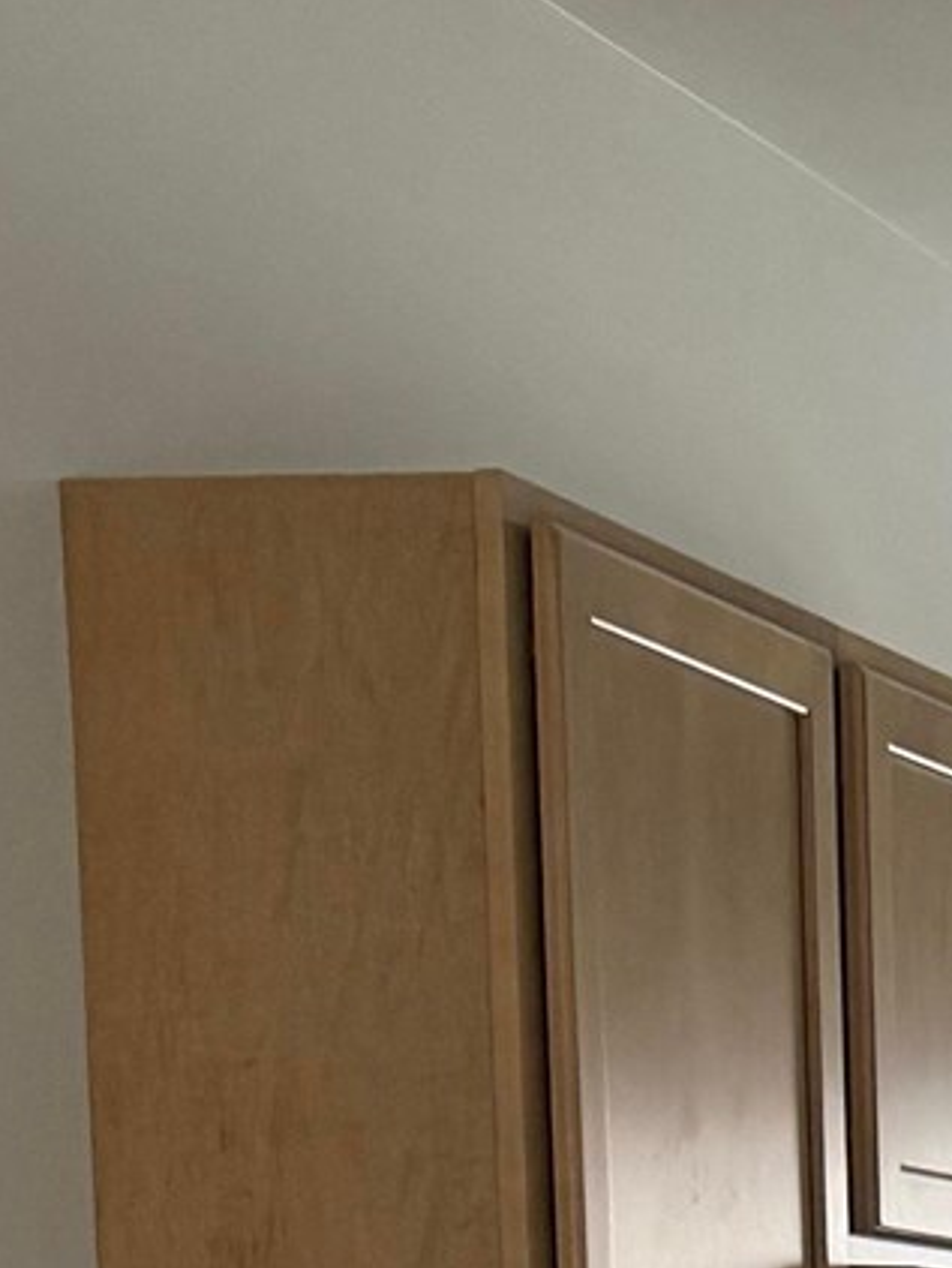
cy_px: 2500
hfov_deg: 10.5
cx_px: 1838
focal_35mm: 131
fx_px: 4799
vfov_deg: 13.1
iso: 200
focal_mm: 6.76
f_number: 1.78
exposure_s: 1/100
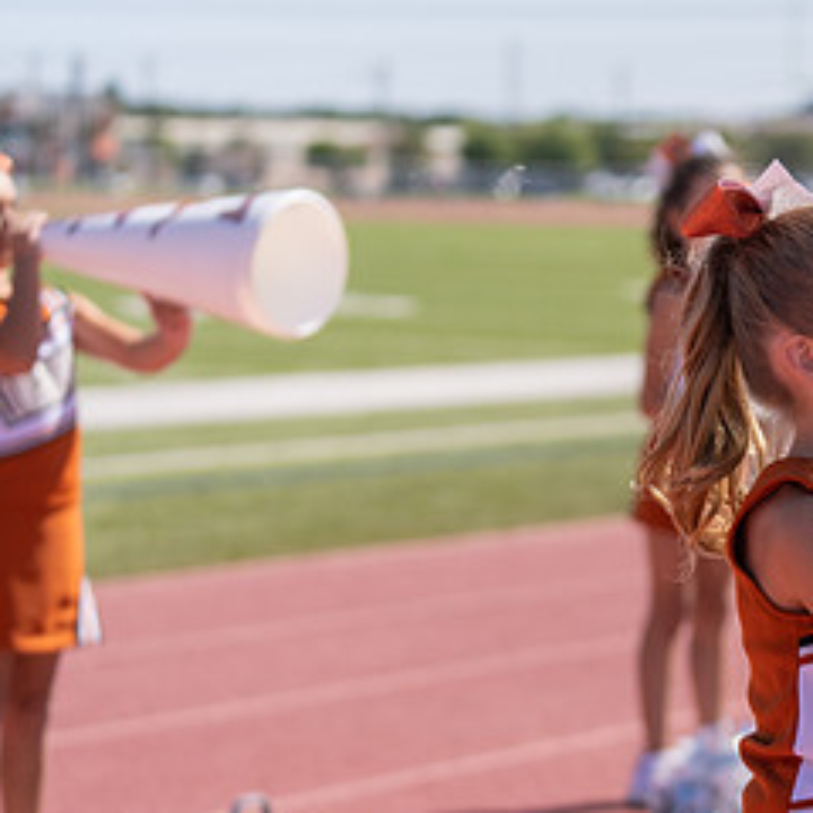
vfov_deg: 12.0
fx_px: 3879
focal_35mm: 146
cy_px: 517
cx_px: 867
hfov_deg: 11.8
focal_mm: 71
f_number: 2.8
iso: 100
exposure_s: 1/2000
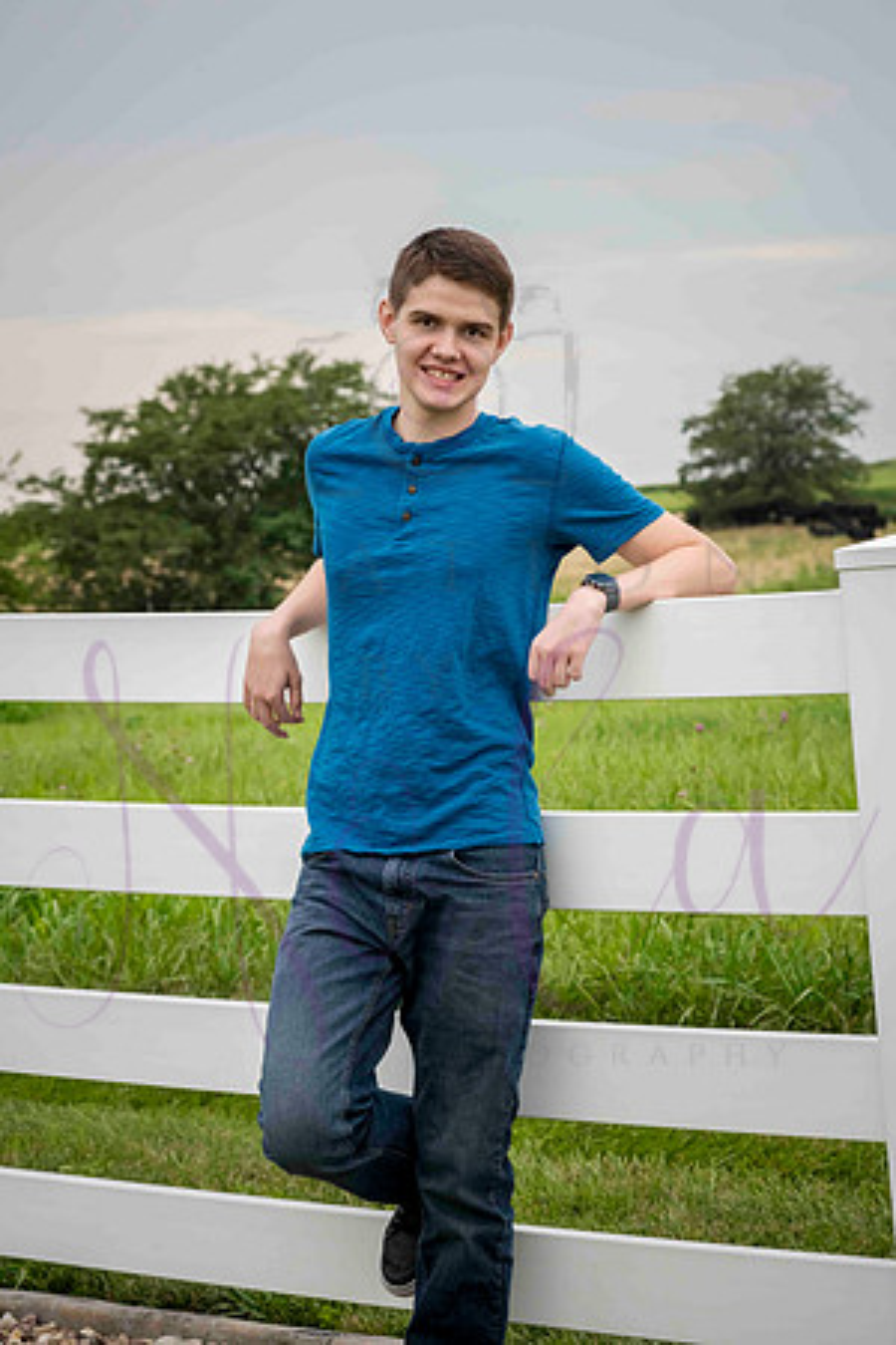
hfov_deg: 13.7
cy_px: 672
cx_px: 448
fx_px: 3733
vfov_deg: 20.4
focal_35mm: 100
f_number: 11
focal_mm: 100
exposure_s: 1/320
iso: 640
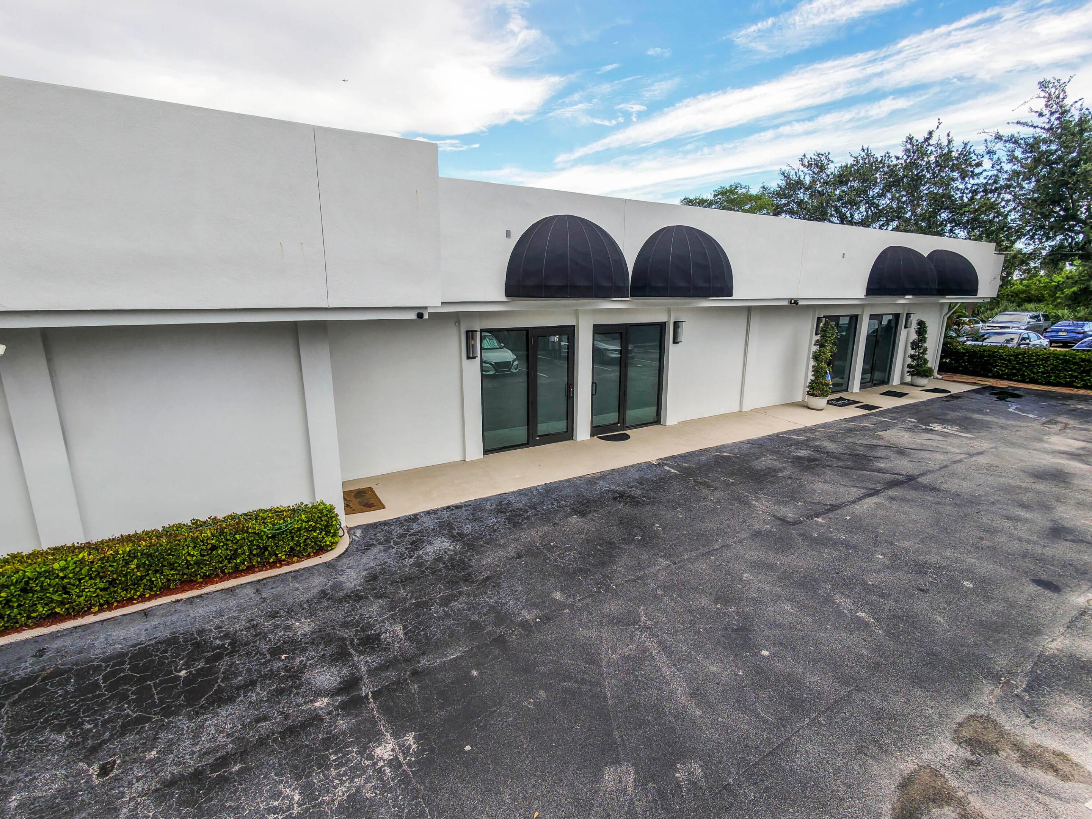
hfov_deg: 94.5
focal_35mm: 16
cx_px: 546
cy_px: 410
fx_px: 505
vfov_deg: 78.1
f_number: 2.2
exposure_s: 1/250
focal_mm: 3.05
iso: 100
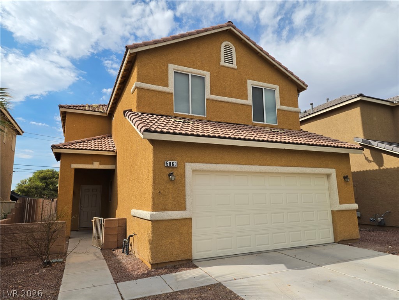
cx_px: 200
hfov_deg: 73.9
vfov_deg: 58.9
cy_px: 150
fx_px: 265
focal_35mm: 23
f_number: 1.7
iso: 80
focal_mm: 6.25
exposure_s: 1/6352
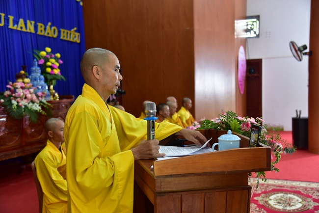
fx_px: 390
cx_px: 160
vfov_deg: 30.5
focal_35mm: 44
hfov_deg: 44.5
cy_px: 106
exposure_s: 1/50
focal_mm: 44
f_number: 4
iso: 500
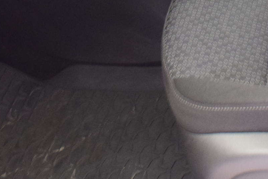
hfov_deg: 17.2
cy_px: -146
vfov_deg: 11.0
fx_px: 870
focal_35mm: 117
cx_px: 253
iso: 1600
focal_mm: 21
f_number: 3.8
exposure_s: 1/20
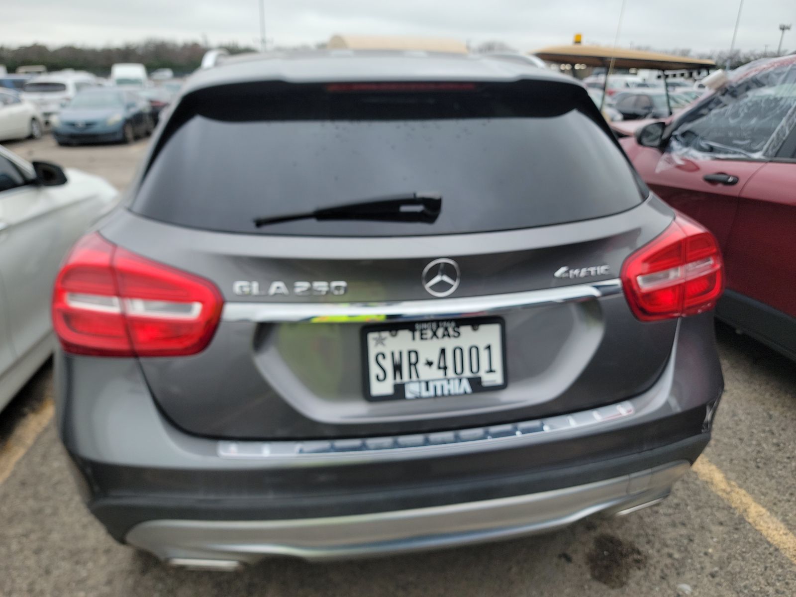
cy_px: 298
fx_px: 552
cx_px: 398
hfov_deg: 71.6
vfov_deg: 56.8
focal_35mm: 24
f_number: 1.8
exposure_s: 1/140
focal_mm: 6.7
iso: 50
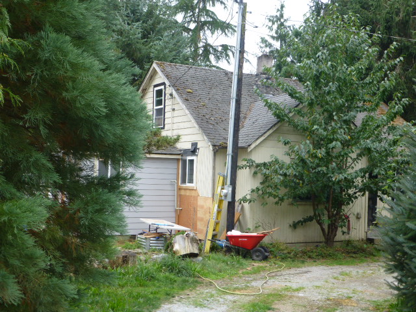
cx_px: 208
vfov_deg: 28.6
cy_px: 156
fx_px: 613
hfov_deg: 37.5
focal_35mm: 51
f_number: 4.4
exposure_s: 1/100
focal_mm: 9
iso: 100
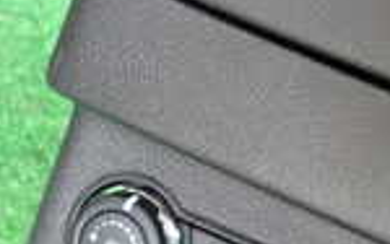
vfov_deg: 12.1
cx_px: 361
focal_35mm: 106
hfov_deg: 19.2
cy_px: 293
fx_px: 1127
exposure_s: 1/30
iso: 200
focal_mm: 4.5
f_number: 2
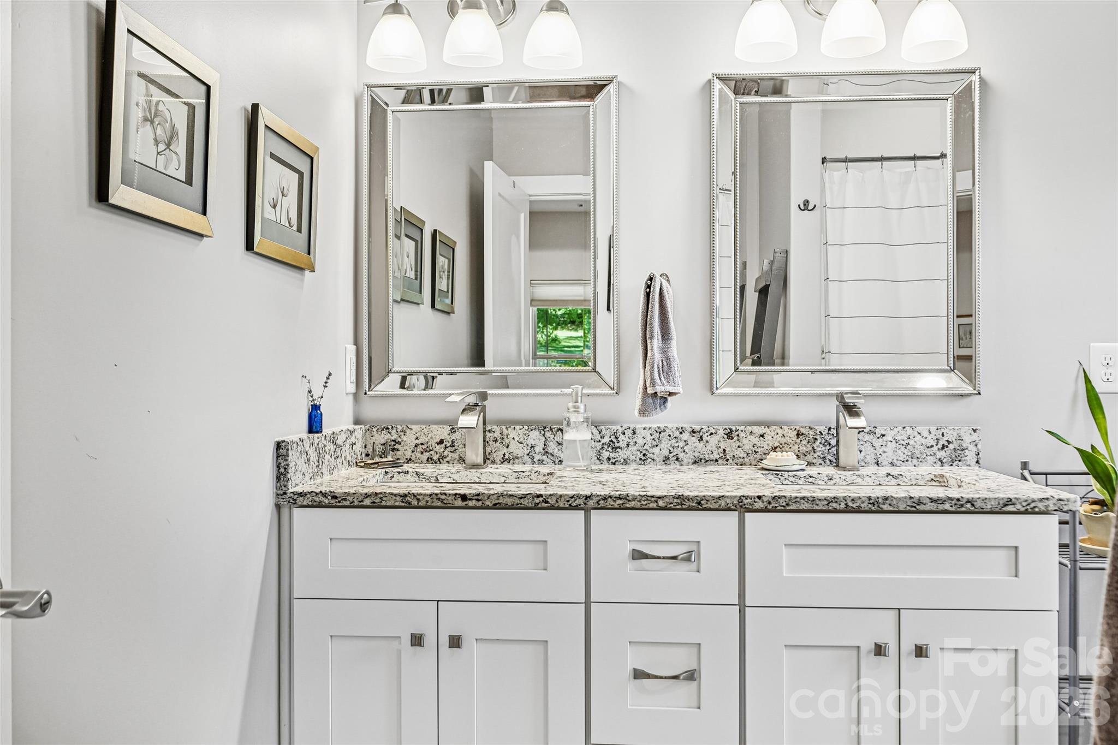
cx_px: 559
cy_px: 372
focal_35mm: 30
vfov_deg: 43.6
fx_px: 932
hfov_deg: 61.9
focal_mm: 30
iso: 400
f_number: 8
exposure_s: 1/30
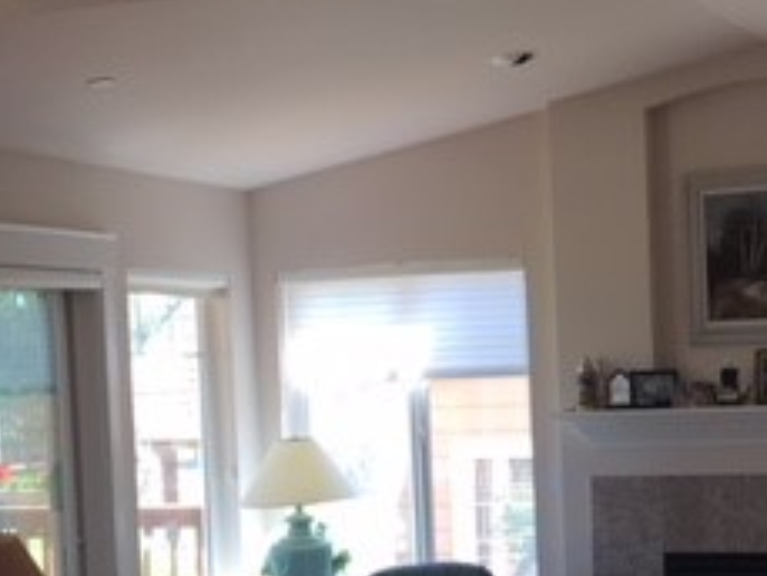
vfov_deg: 18.0
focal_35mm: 81
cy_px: 486
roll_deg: +2.0
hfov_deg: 23.7
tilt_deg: -3.0
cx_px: 616
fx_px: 1796
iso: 25
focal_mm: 4.15
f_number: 2.2
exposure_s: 1/60
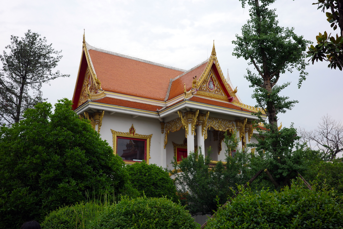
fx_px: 381
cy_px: 114
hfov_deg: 48.5
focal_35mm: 40
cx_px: 172
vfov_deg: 33.4
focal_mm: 26
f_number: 5.6
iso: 200
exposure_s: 1/640
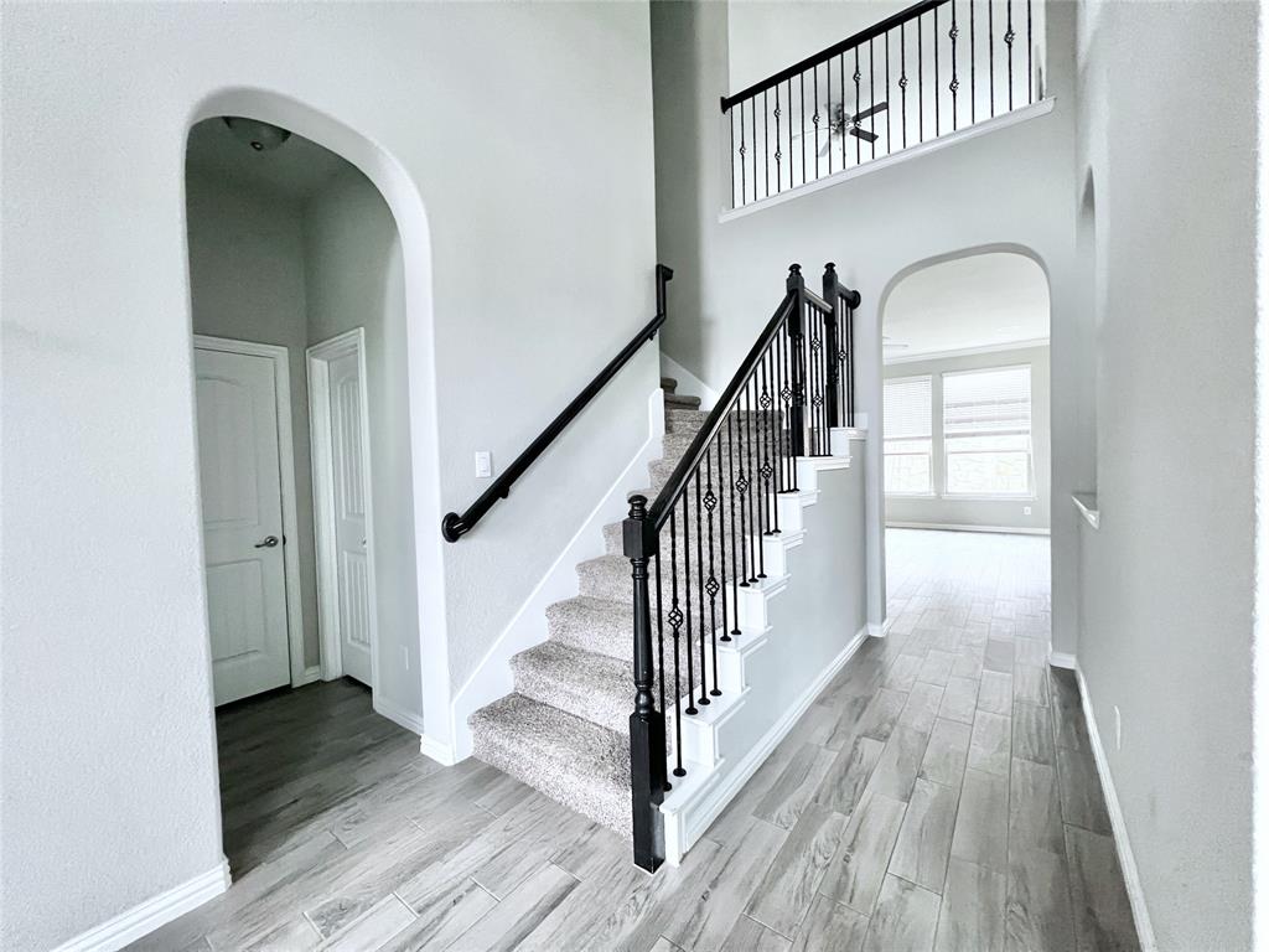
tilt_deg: -2.6
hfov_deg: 106.2
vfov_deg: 89.9
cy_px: 476
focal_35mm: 13
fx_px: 477
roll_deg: +1.4
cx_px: 634
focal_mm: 1.57
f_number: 1.8
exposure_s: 1/60
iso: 640
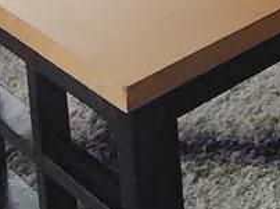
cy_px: -390
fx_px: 1026
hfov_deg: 14.7
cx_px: 396
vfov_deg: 9.5
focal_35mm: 127
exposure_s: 1/47.3
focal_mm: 2.13
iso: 142
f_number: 2.2
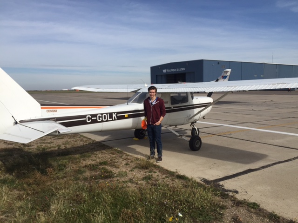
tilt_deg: -6.3
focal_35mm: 29
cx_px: 149
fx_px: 250
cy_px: 112
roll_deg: -0.1
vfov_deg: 48.2
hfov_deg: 61.7
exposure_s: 1/3049
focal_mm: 4.15
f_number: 2.2
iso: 32
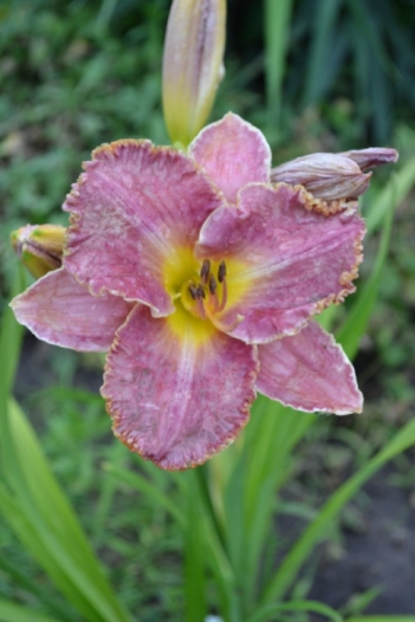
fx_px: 1140
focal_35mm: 66
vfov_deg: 30.5
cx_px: 208
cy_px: 311
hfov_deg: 20.6
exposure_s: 1/40
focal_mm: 44
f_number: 5.3
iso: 400
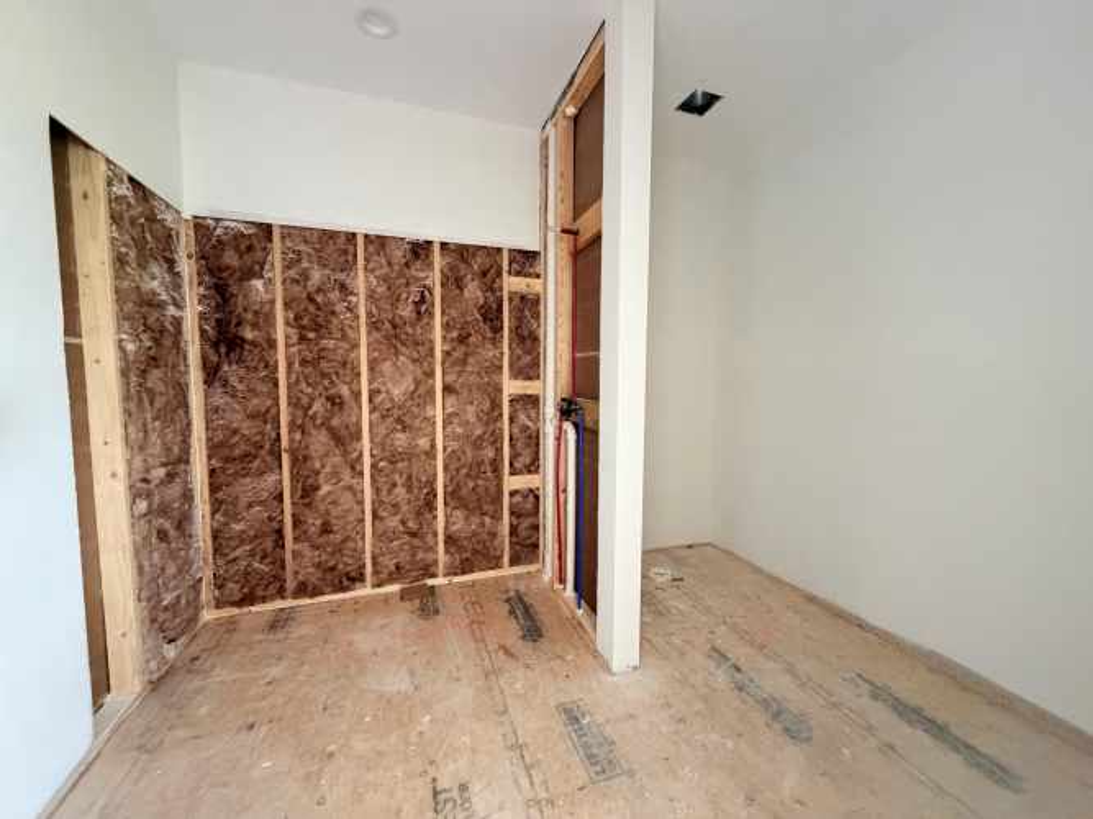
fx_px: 442
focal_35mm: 14
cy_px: 410
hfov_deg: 102.1
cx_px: 546
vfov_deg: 85.7
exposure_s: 1/60
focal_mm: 2.22
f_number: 2.2
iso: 640
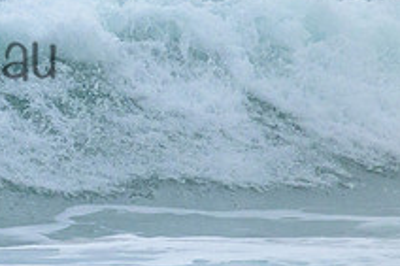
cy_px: 35
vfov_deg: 0.6
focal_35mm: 2188
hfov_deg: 0.9
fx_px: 24292
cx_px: -143
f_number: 11
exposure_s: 1/1600
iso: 3600
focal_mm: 800
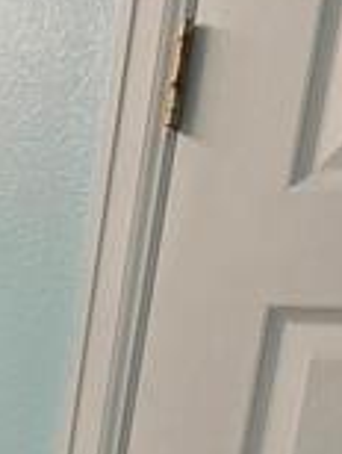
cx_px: -448
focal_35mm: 101
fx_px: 1327
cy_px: 737
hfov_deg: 12.1
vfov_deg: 17.0
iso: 64
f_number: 2.2
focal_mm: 2.2
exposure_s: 1/120
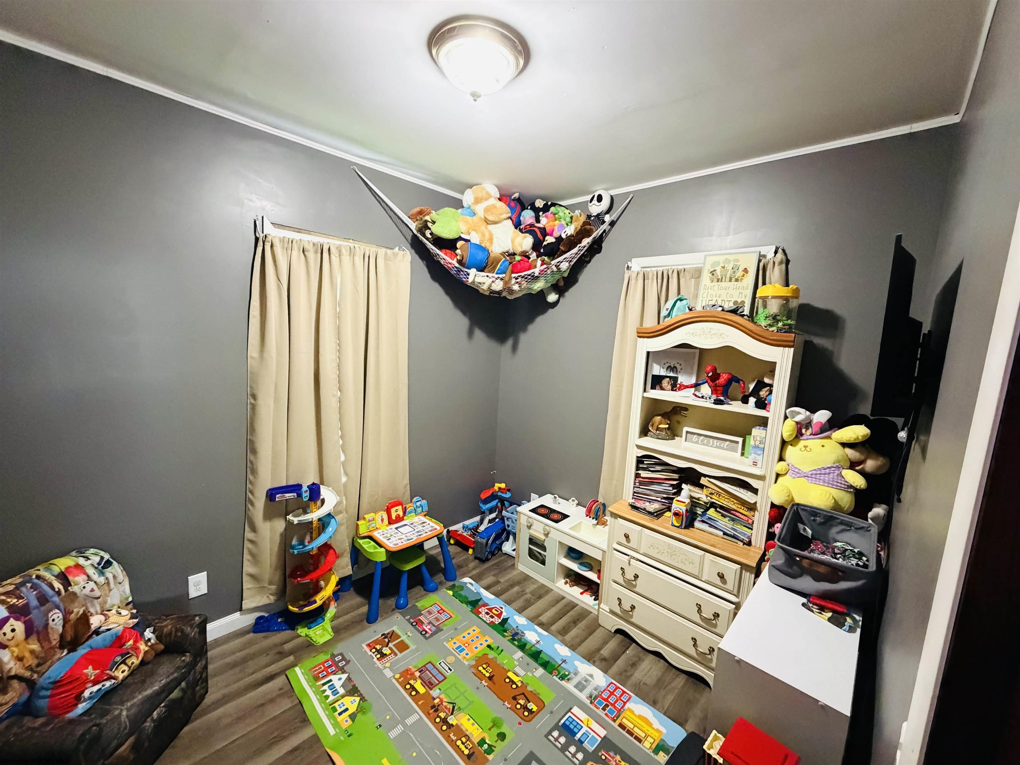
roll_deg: -3.0
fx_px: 413
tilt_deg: -8.2
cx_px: 510
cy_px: 382
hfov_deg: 102.1
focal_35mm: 14
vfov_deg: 85.7
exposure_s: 1/60
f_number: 2.2
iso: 1000
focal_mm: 2.22
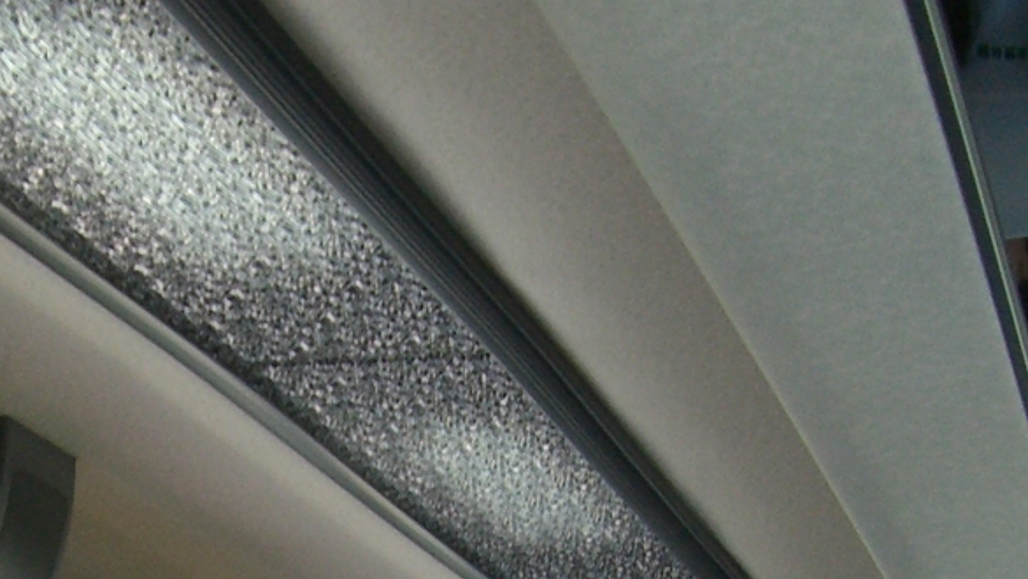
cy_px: 816
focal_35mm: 113
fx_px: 3081
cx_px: 260
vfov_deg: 10.4
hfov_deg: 18.8
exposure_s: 1/160
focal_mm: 6.2
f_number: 2.7
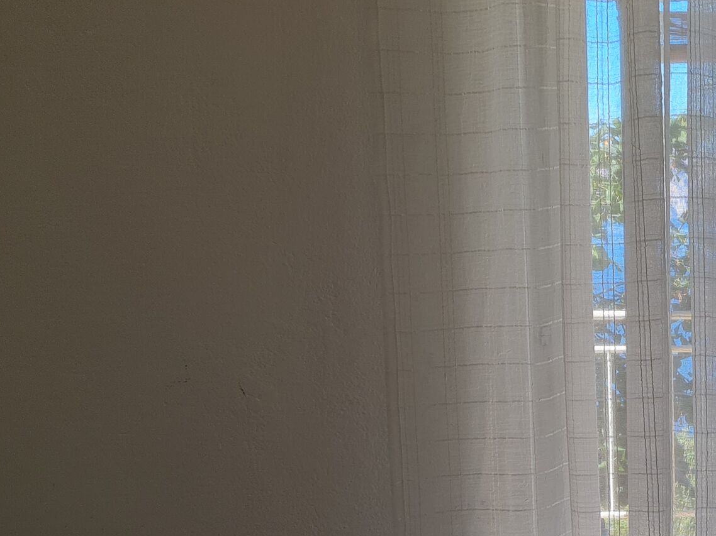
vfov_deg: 22.3
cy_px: 504
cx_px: 705
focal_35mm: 64
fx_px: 1324
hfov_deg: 28.5
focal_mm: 5.4
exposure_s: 1/328
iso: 50
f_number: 1.8
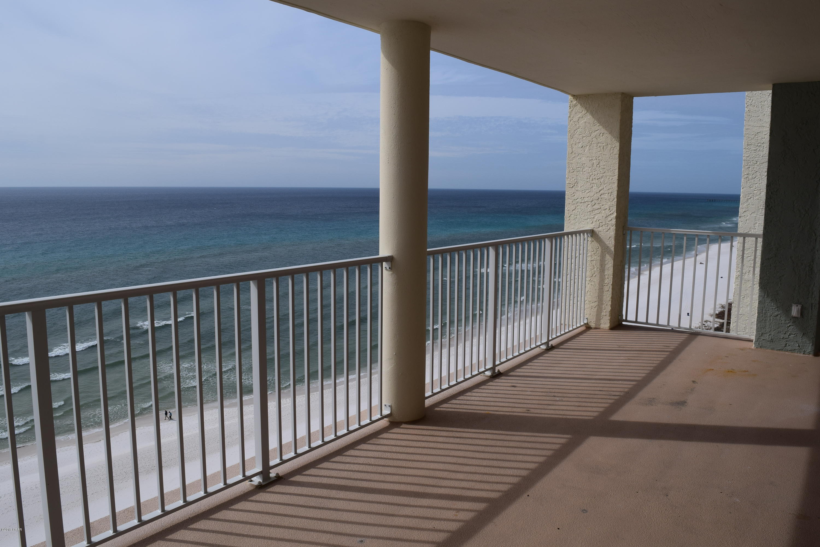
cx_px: 410
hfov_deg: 67.4
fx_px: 615
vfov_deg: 47.9
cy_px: 274
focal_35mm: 27
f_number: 11
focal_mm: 18
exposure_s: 1/640
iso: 200
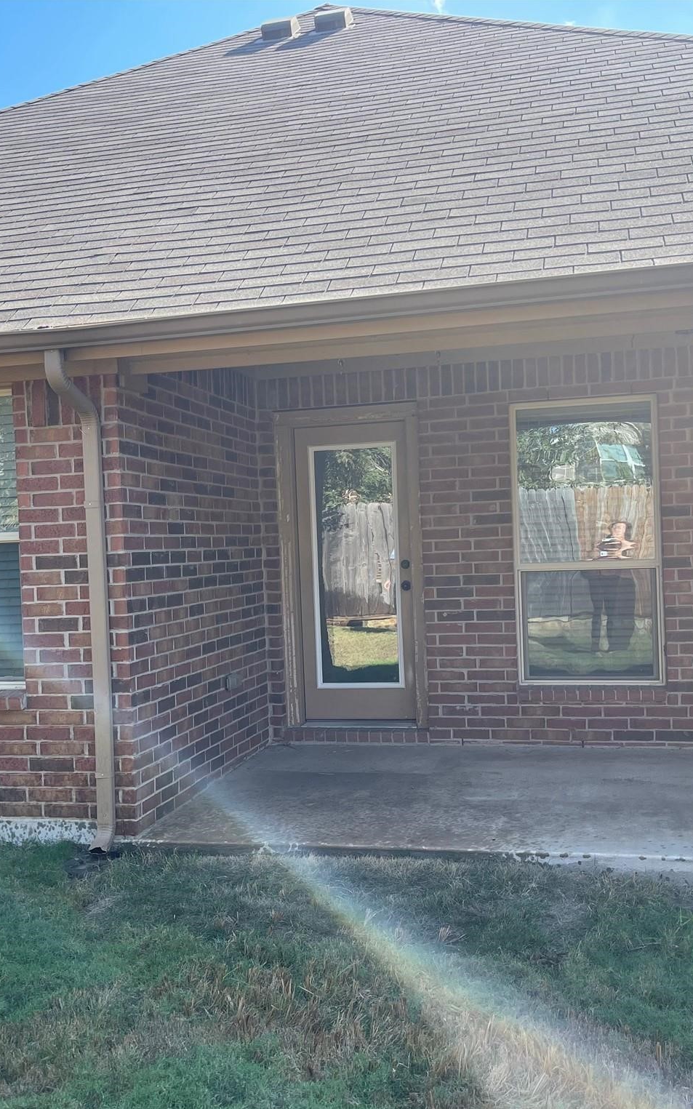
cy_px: 557
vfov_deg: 52.8
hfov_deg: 34.4
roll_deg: +2.0
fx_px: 1118
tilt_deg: -2.3
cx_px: 295
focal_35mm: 37
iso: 32
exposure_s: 1/735
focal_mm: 5.1
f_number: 1.6
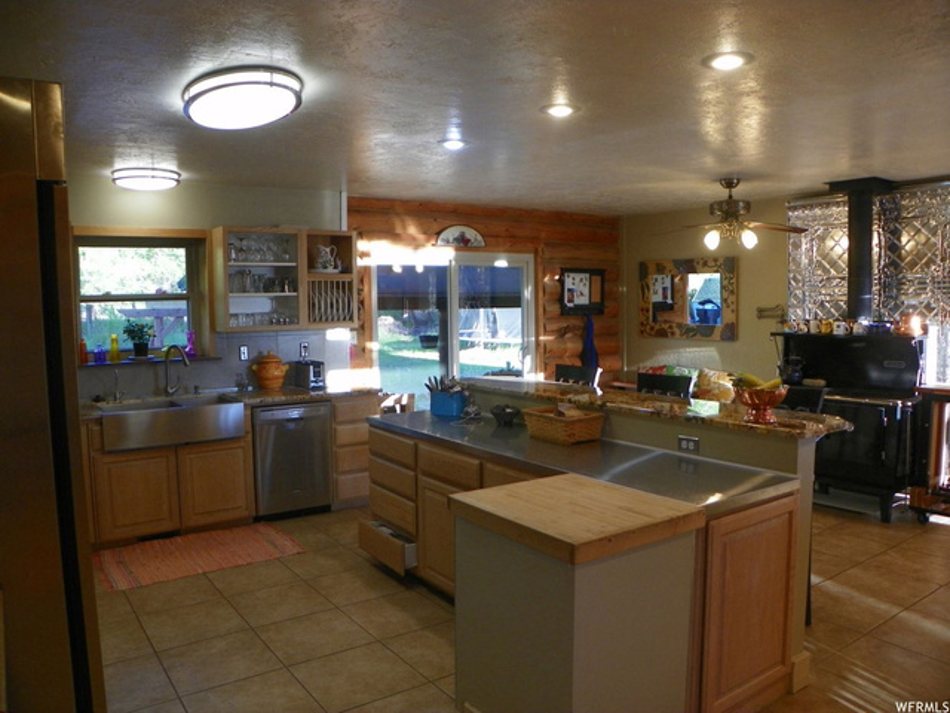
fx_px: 714
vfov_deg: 53.1
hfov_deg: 67.3
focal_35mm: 26
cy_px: 356
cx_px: 475
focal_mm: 4.6
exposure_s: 1/30
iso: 80
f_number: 2.8
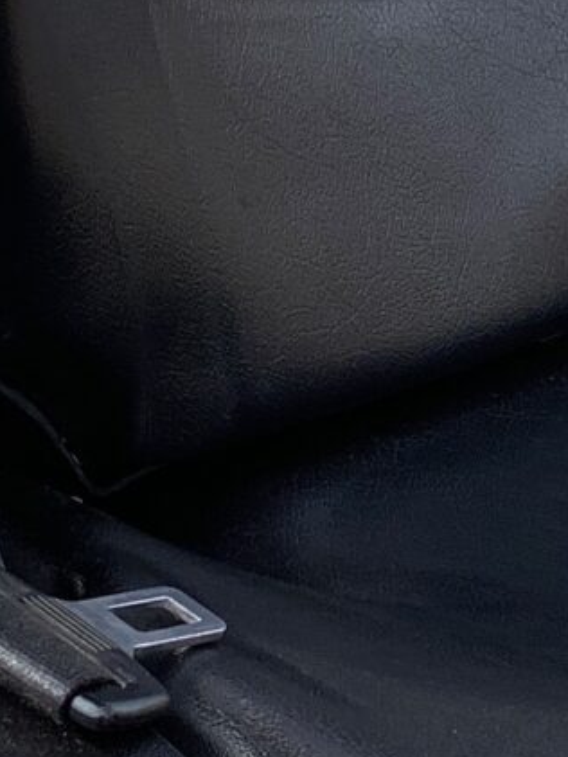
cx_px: 600
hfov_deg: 9.3
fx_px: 3455
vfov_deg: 12.5
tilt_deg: -20.7
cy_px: 306
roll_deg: +0.5
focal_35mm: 158
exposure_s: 1/502
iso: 25
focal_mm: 4.25
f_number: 1.8
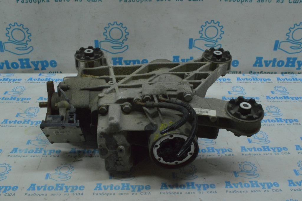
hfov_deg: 51.3
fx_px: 314
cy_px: 100
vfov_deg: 35.4
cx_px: 151
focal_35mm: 38
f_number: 25
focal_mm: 25
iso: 5000
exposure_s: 1/50
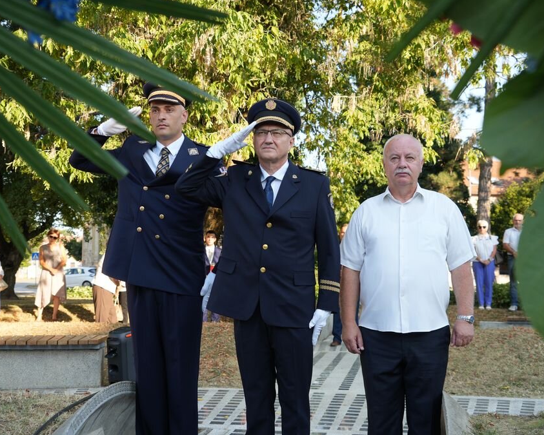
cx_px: 280
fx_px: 789
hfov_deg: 38.0
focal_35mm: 49
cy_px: 217
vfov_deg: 30.9
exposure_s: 1/80
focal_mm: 43
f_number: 5.6
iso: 100
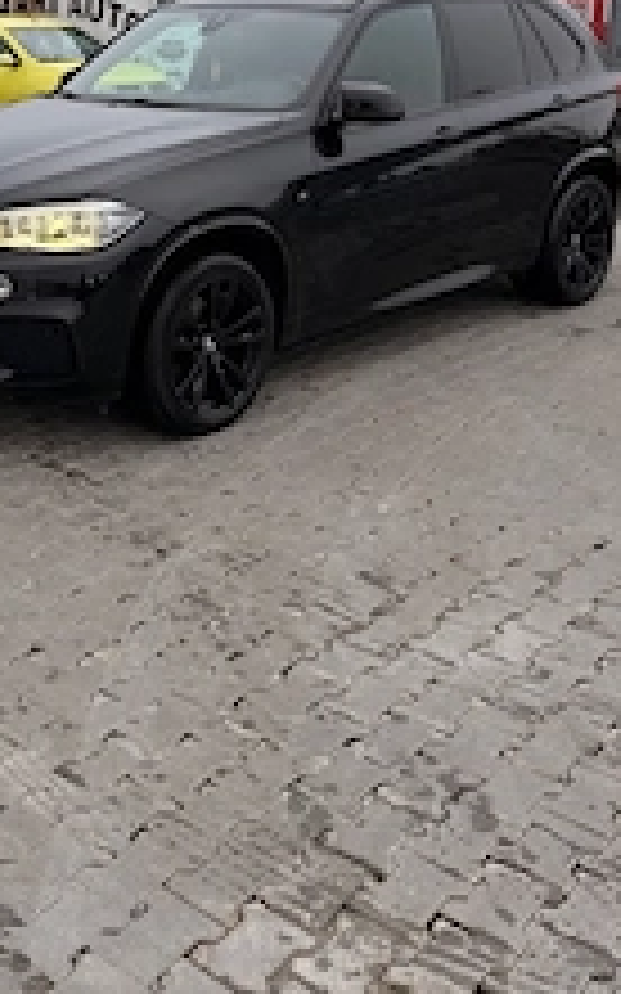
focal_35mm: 46
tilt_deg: -10.4
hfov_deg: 27.7
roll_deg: -0.5
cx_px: 189
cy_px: 220
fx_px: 1246
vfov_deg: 41.9
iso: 64
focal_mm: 6.76
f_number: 1.78
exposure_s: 1/100
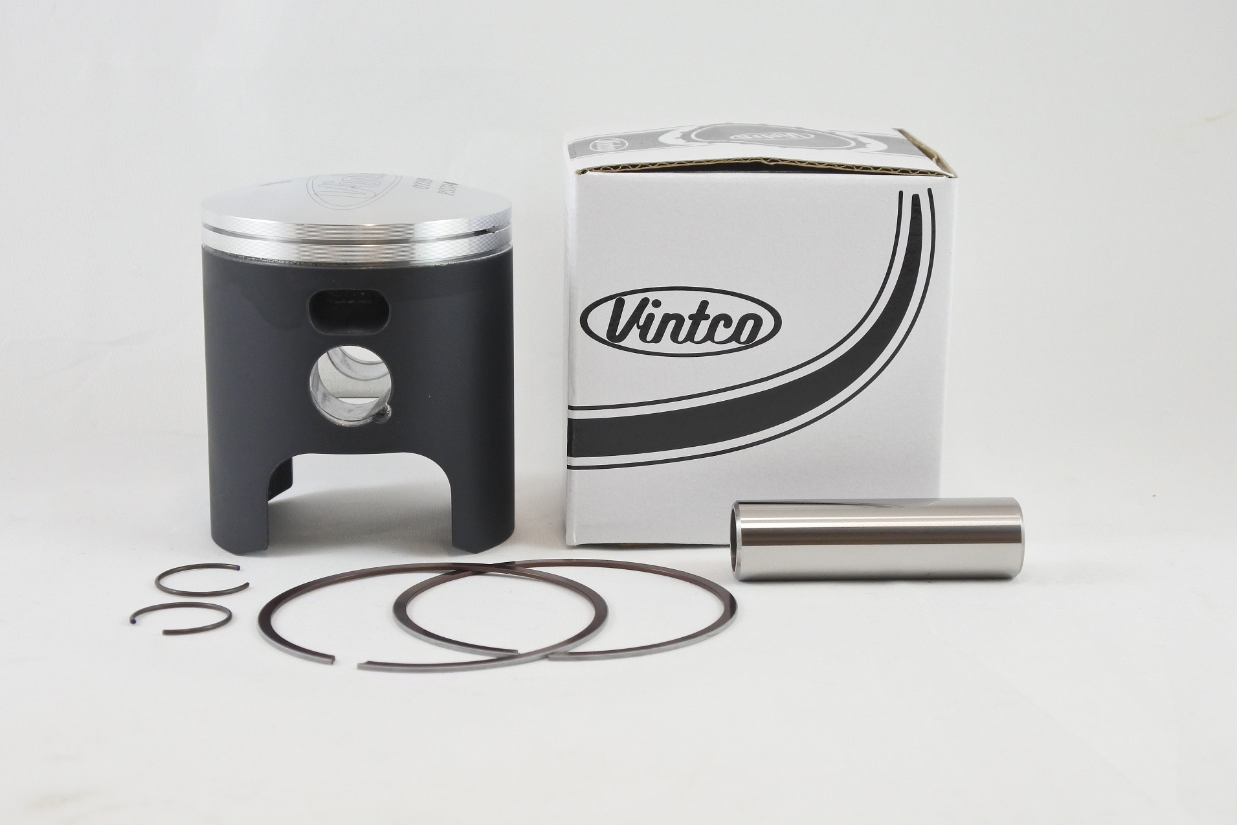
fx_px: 1890
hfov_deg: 36.2
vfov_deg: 24.6
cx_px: 618
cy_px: 412
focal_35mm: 55
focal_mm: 20.6
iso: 500
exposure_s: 1/125
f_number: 4.8
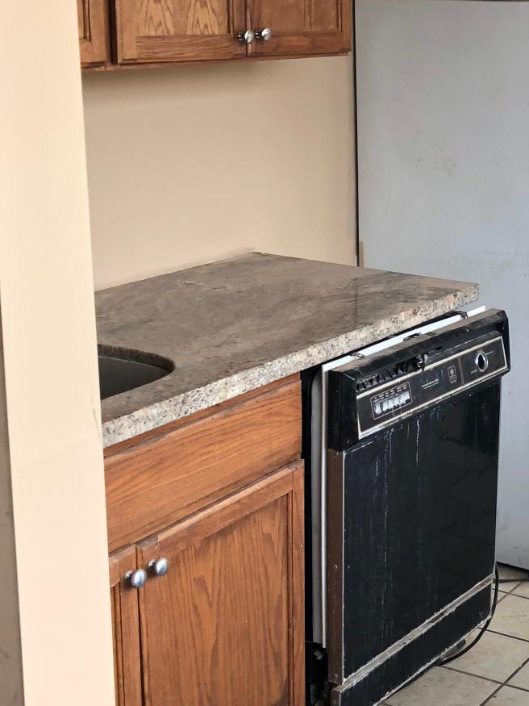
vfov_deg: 30.2
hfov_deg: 21.9
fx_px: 1304
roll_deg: -1.9
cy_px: 287
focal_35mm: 64
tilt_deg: -9.7
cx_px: 554
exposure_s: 1/120
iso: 32
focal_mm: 4
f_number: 1.8
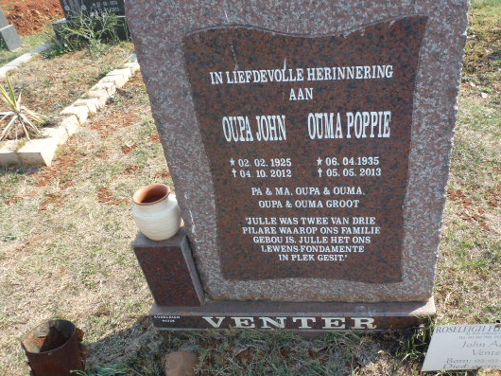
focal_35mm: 29
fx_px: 420
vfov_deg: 48.1
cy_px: 206
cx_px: 297
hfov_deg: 61.2
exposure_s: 1/250
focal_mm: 4.3
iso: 100
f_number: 4
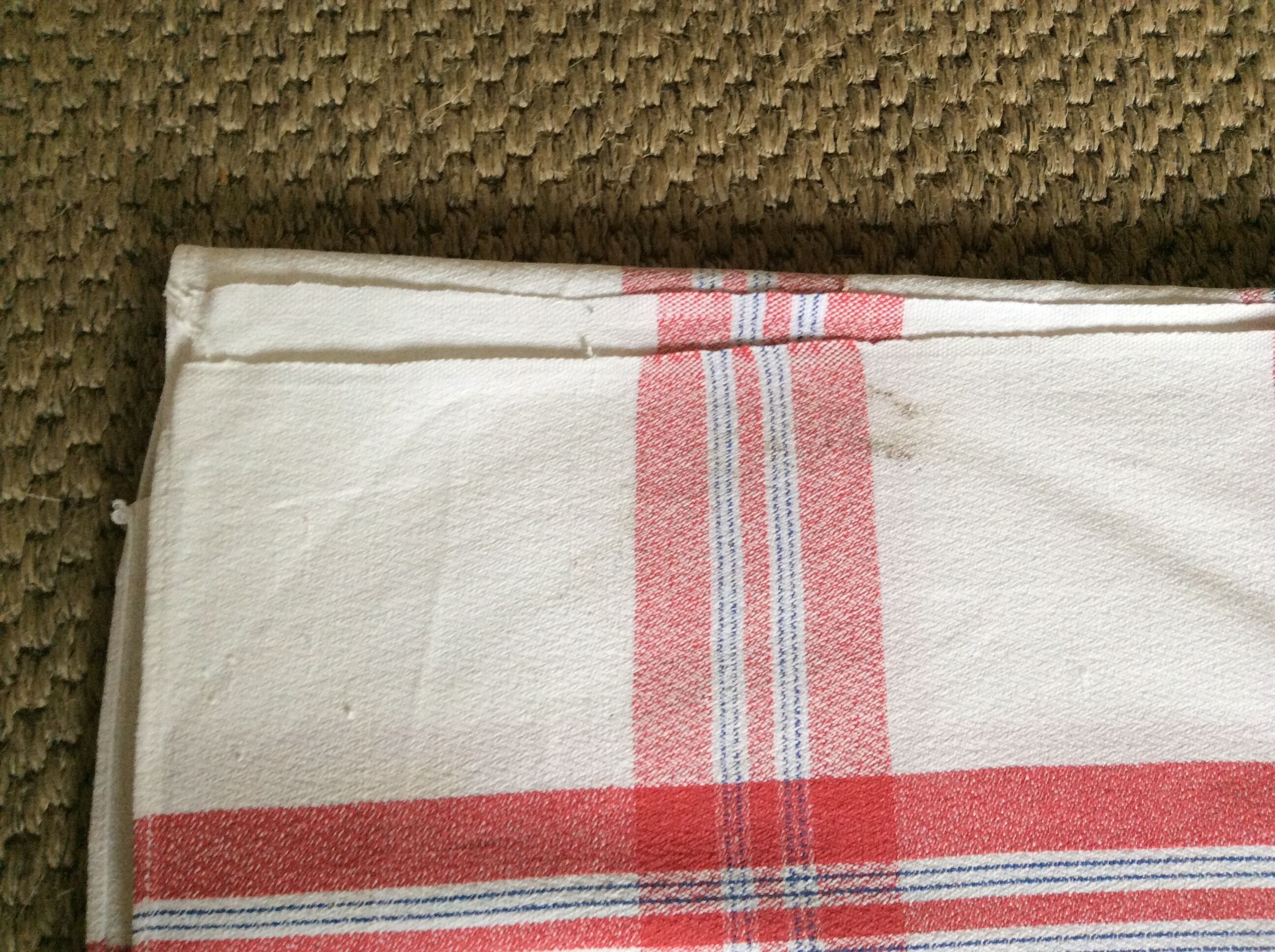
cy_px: 476
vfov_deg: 44.1
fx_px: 1177
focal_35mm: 32
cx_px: 638
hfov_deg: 56.9
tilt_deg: -76.5
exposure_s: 1/25
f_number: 2.4
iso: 125
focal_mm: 3.3
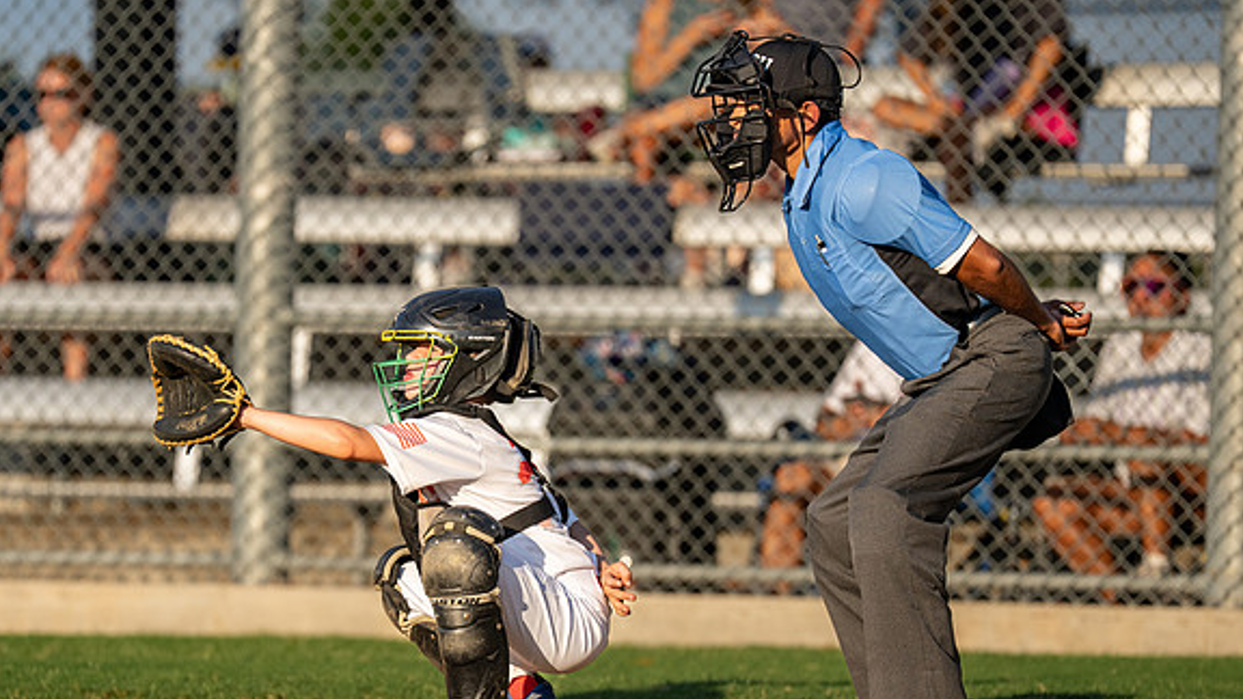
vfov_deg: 4.2
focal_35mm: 287
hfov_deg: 7.5
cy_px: 483
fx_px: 9459
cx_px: 455
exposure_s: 1/8000
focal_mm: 200
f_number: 2.8
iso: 500
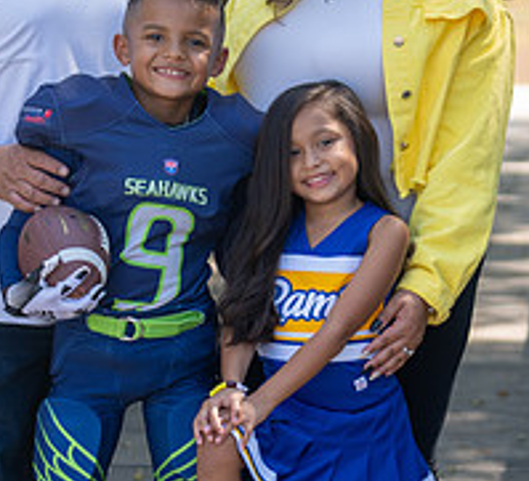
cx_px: 225
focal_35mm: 211
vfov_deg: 7.9
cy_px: 229
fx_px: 3487
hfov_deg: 8.7
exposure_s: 1/320
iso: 100
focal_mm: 70
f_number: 2.8
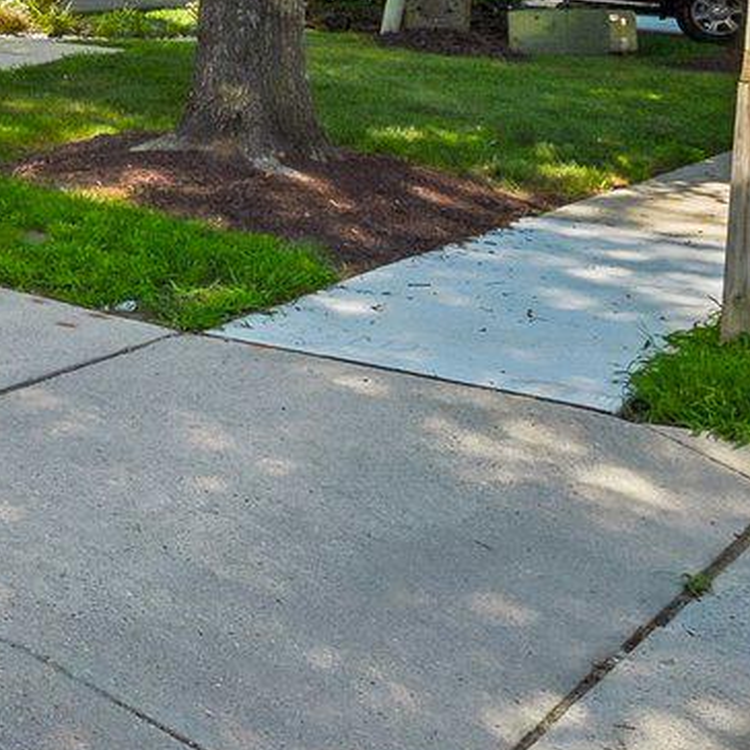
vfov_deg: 24.1
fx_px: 1642
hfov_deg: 19.2
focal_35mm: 67
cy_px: -63
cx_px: -616
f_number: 8
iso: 100
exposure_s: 1/320
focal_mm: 14
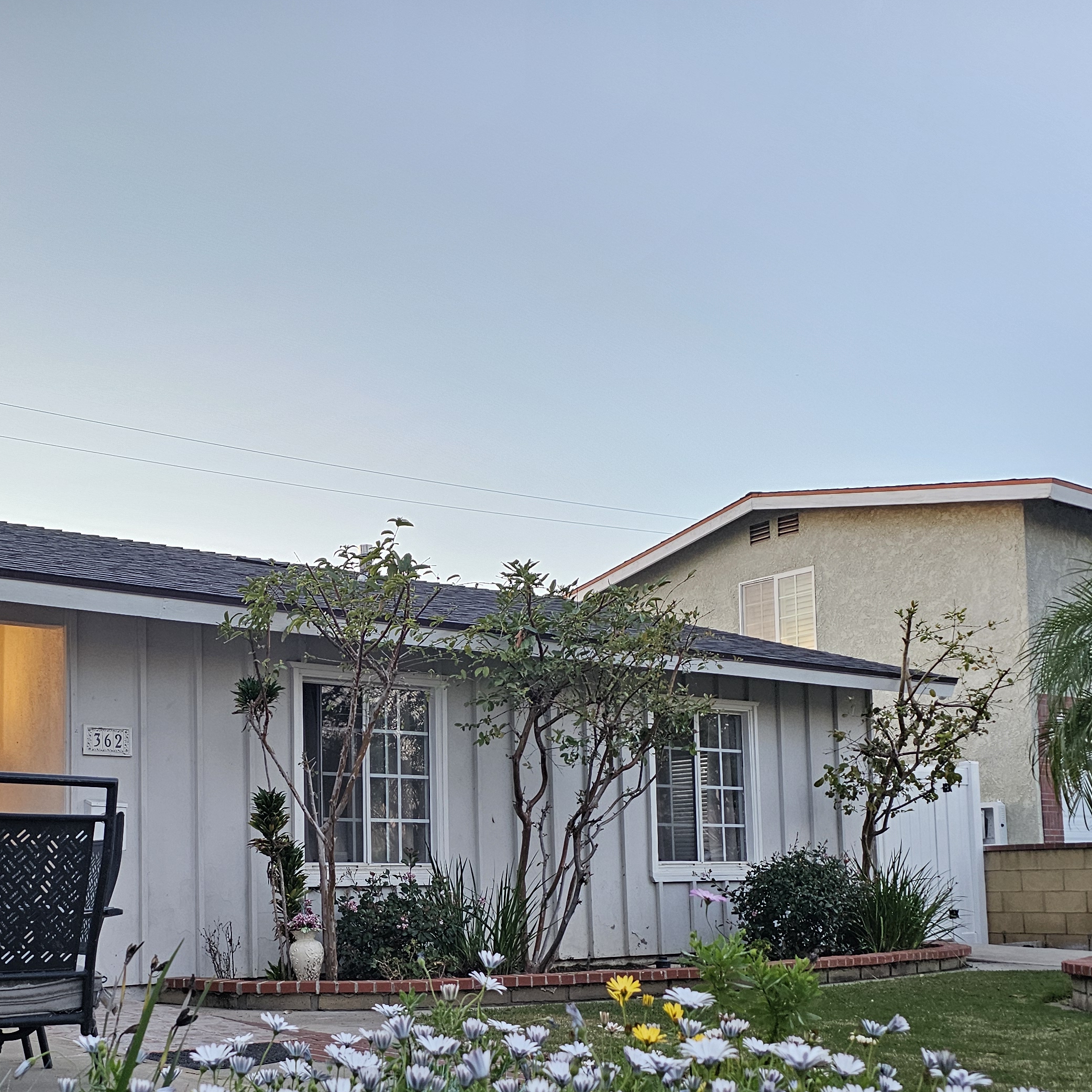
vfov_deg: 41.9
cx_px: 319
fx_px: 1392
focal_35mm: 39
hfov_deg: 42.0
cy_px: 778
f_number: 1.7
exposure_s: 1/180
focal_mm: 6.3
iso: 200
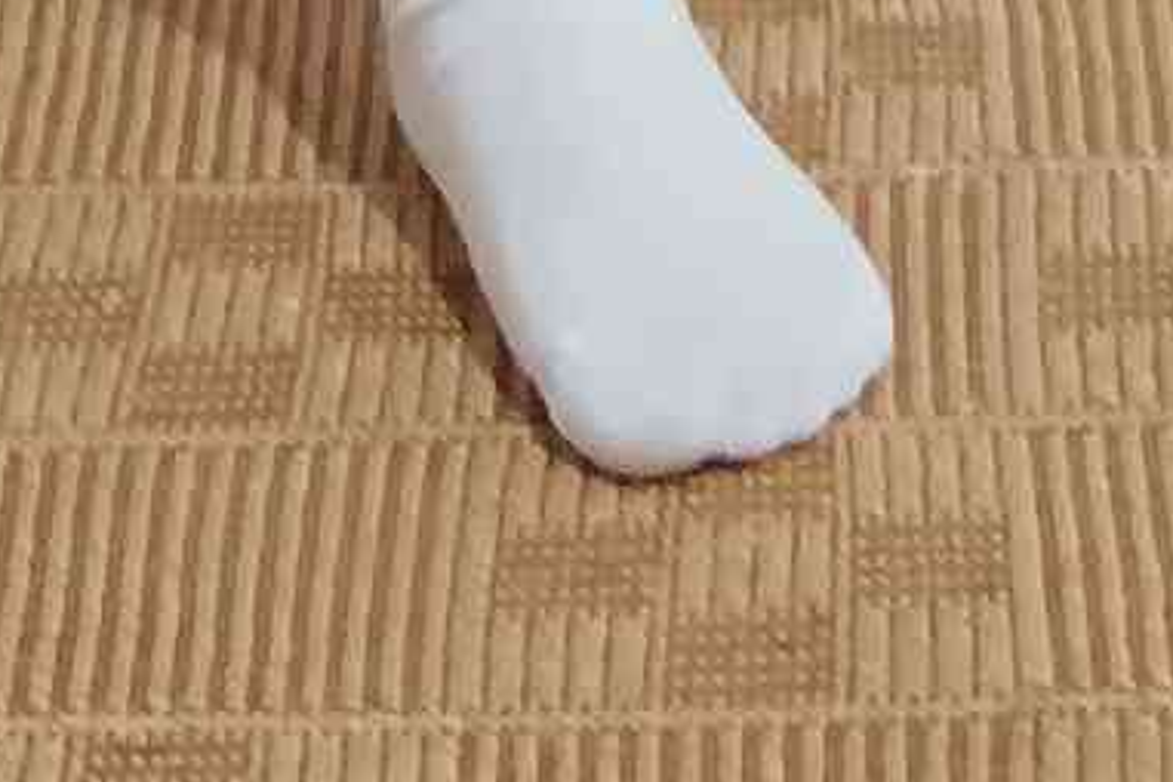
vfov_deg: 4.7
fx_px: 7982
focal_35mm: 245
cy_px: -3230
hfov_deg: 8.3
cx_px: -249
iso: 1935
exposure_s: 1/25.1
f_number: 1.9
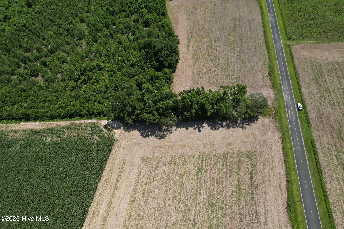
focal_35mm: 22
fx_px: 210
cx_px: 172
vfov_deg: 57.2
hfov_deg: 78.6
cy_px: 114
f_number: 2.8
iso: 110
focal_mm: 8.38
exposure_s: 1/2000
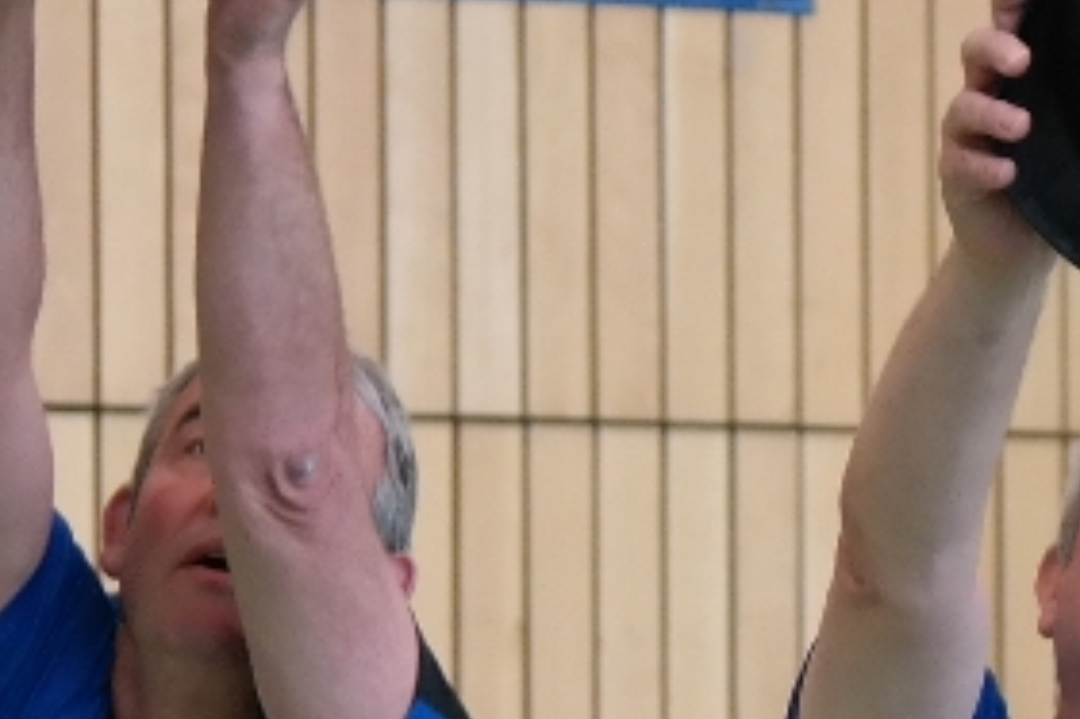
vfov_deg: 2.9
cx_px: 1845
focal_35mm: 473
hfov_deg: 4.3
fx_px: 14181
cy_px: 1350
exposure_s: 1/80
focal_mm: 54
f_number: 4
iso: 800
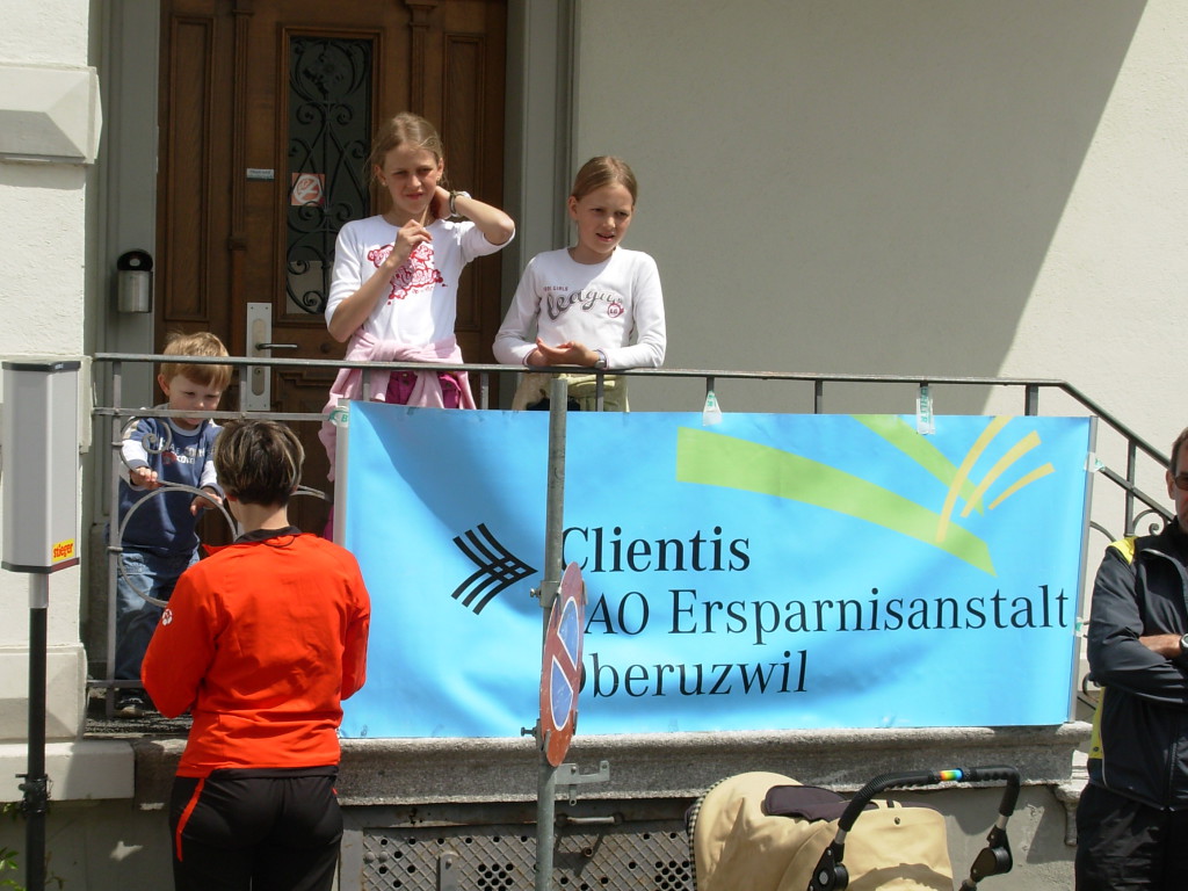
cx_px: 594
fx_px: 2402
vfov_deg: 21.0
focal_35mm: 70
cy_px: 446
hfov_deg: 27.8
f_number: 6
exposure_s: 1/456
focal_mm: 11.5
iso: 50
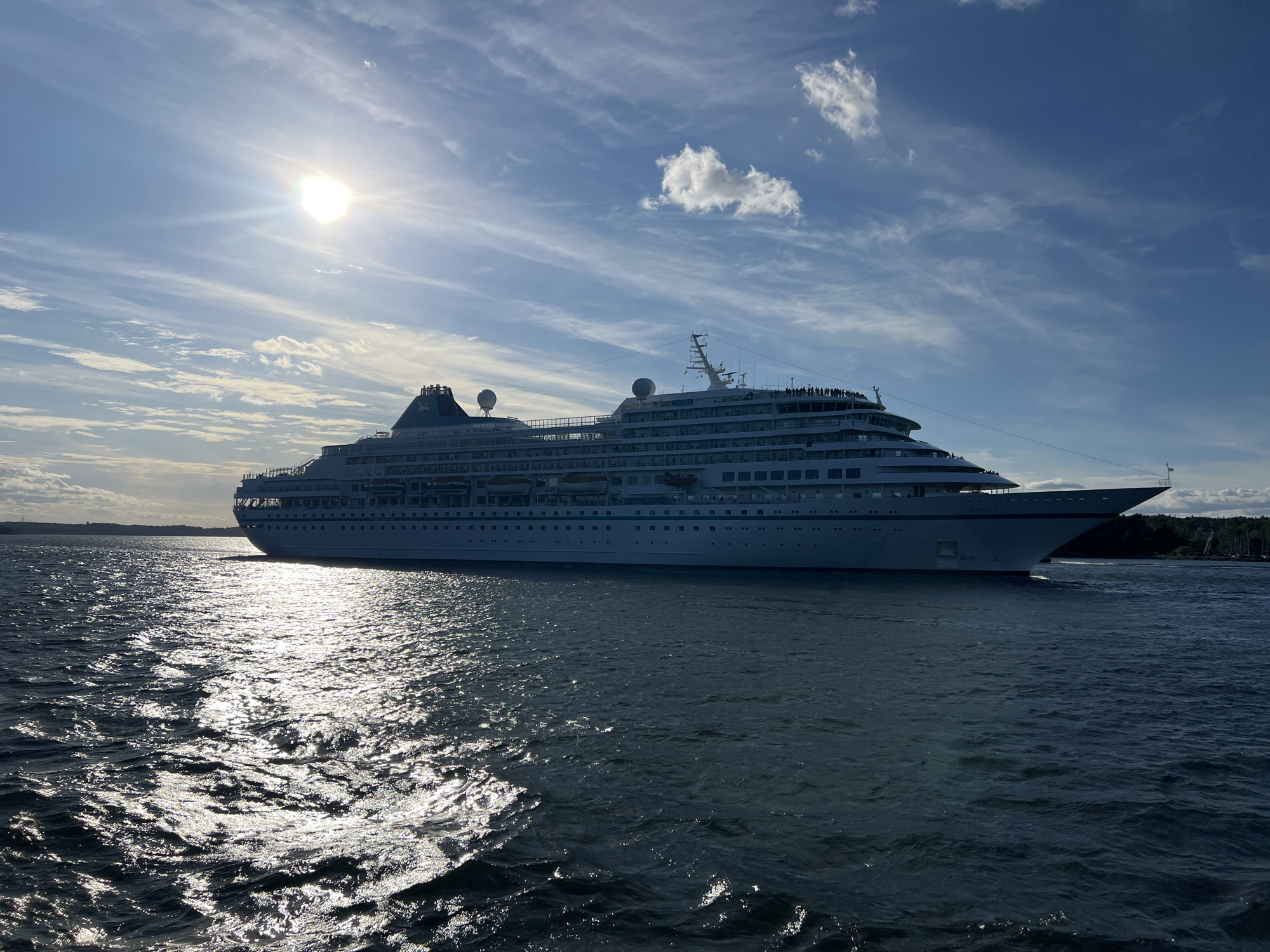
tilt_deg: +4.8
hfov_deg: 67.3
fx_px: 954
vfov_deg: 53.1
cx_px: 635
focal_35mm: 26
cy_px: 476
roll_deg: +0.4
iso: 40
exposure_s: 1/16393
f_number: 1.5
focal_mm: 5.7
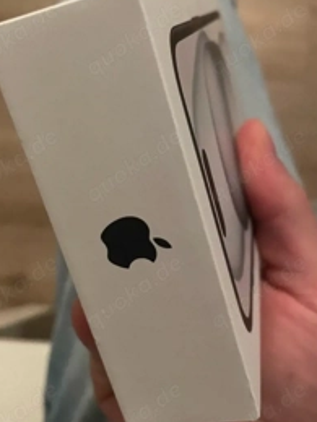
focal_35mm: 40
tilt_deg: -79.4
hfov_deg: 35.9
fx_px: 488
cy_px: 183
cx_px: 169
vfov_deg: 46.7
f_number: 1.6
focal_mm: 4.2
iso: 800
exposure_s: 1/30
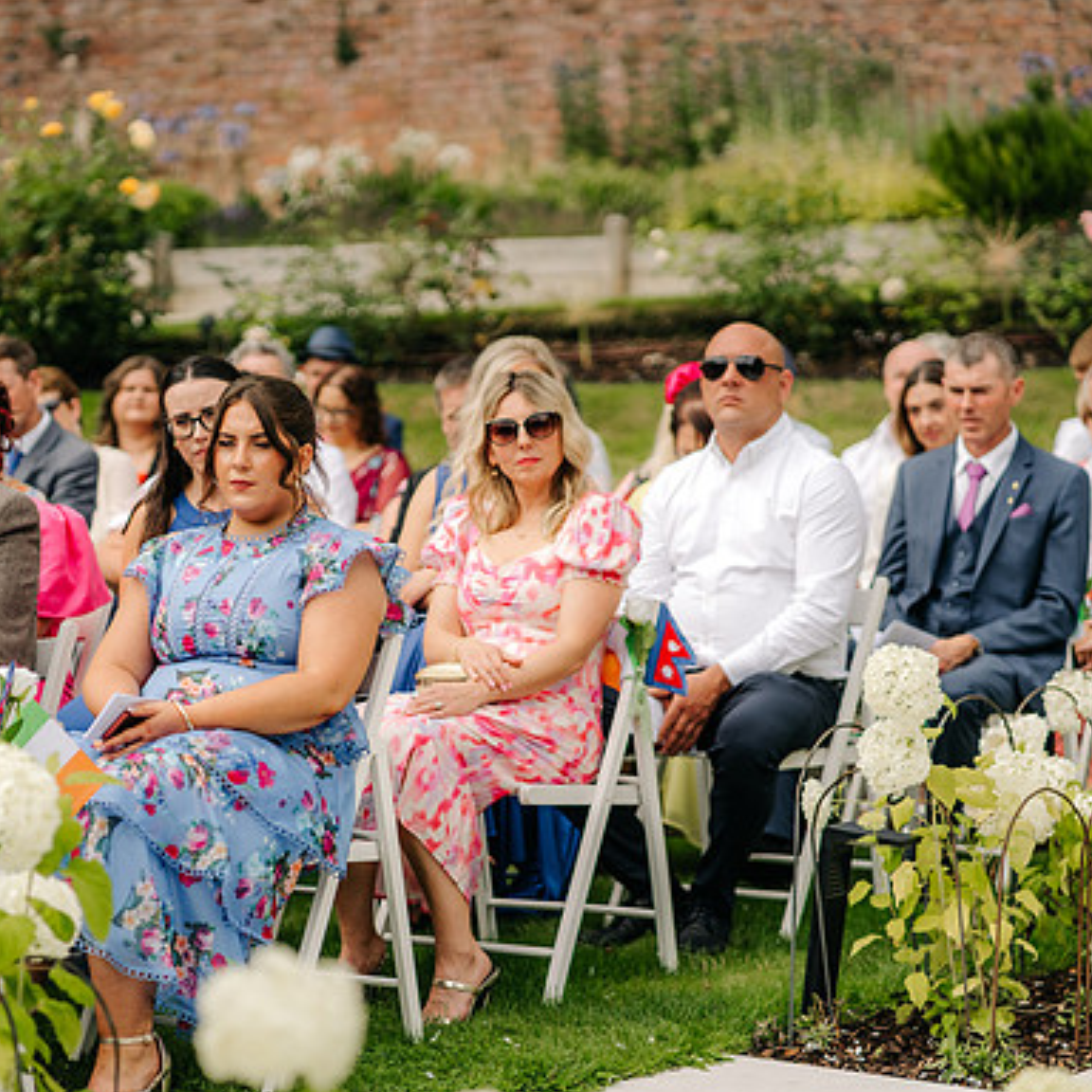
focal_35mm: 109
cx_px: 407
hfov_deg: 16.0
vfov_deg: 16.0
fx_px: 3890
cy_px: 547
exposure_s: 1/2500
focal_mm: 85
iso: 100
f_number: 2.2
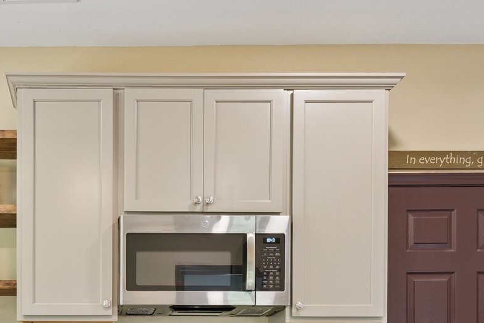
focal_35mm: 50
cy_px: 389
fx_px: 672
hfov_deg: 37.8
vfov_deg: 24.4
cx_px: 82
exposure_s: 1/6
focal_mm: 19
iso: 320
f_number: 8
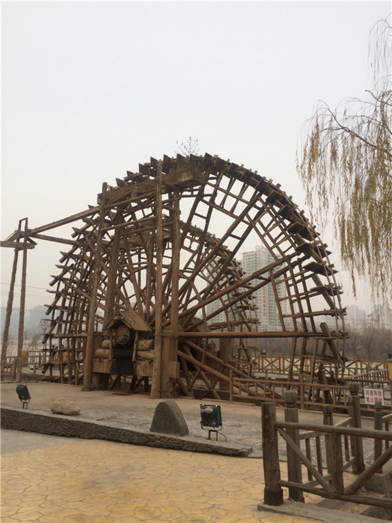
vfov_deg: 61.7
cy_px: 262
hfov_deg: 48.2
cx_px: 196
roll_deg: -0.4
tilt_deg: +10.1
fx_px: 438
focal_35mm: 29
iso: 32
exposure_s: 1/1368
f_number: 2.2
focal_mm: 4.15
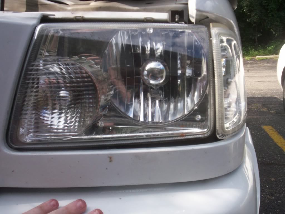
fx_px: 296
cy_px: 107
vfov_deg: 39.7
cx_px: 142
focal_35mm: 36
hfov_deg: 51.4
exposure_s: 1/276
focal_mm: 5.9
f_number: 4.5
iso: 100
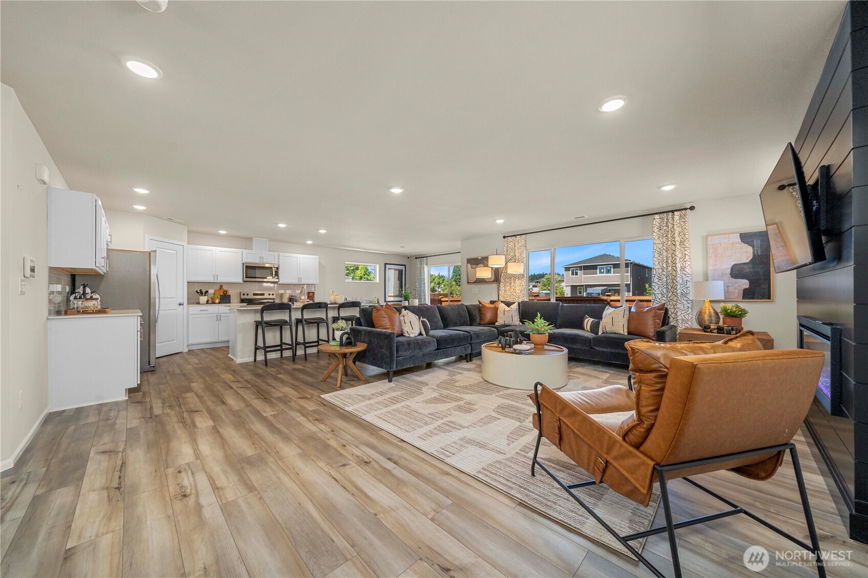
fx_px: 289
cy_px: 289
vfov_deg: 90.0
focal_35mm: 12
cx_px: 434
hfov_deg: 112.6
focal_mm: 12
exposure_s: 1/30
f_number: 6.7
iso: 640
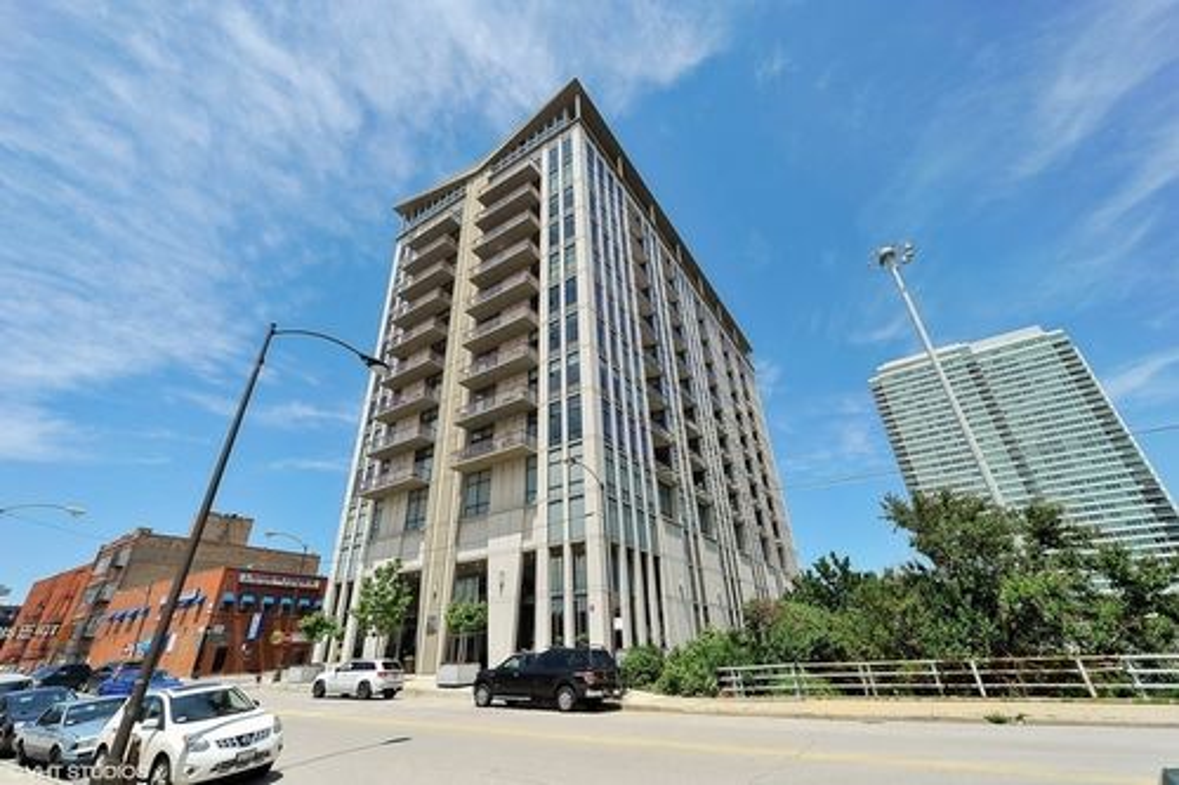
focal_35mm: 15
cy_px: 392
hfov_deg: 100.4
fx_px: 491
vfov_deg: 77.3
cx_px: 590
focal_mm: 15
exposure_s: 1/500
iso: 200
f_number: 8
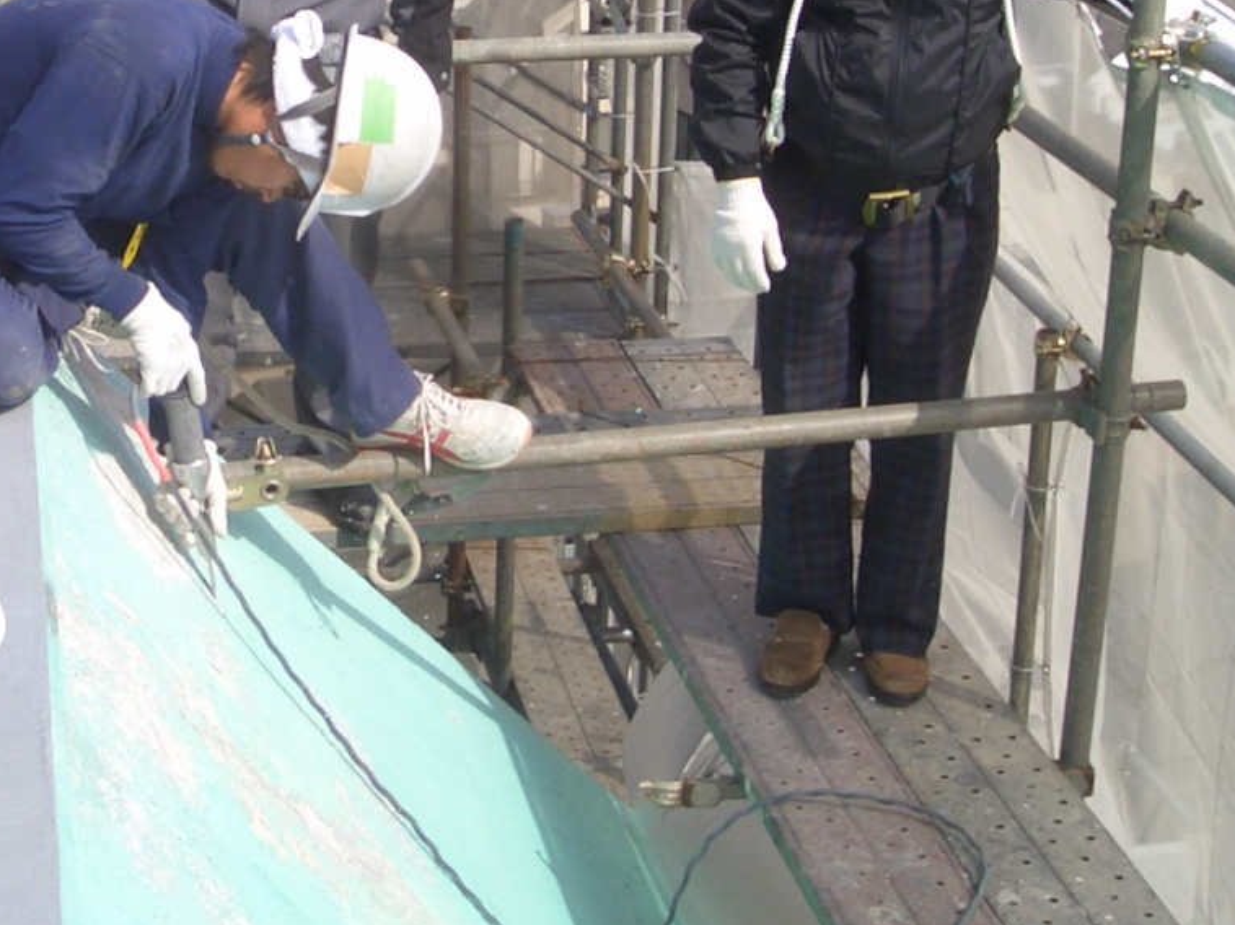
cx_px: 244
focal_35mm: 76
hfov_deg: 25.2
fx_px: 2711
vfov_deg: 19.1
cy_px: 137
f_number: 4
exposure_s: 1/500
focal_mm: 4.8
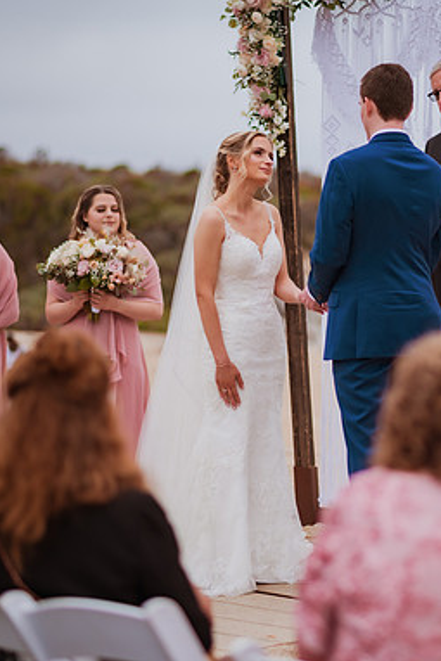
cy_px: 332
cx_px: 344
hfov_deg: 10.6
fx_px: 2368
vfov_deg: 15.9
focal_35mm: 129
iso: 200
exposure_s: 1/1250
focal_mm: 85
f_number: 1.8
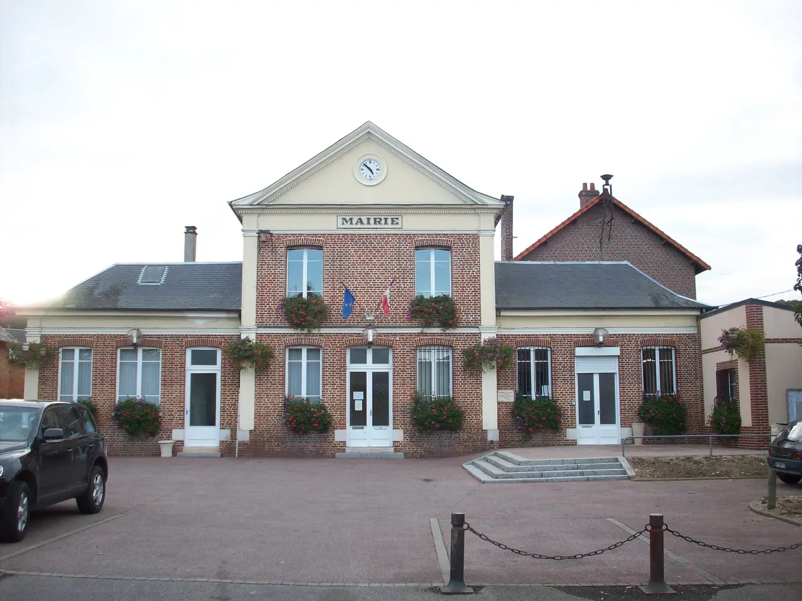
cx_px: 401
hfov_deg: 50.1
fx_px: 857
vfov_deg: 38.7
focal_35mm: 37
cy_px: 300
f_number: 2.8
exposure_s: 1/128
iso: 105
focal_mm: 6.2
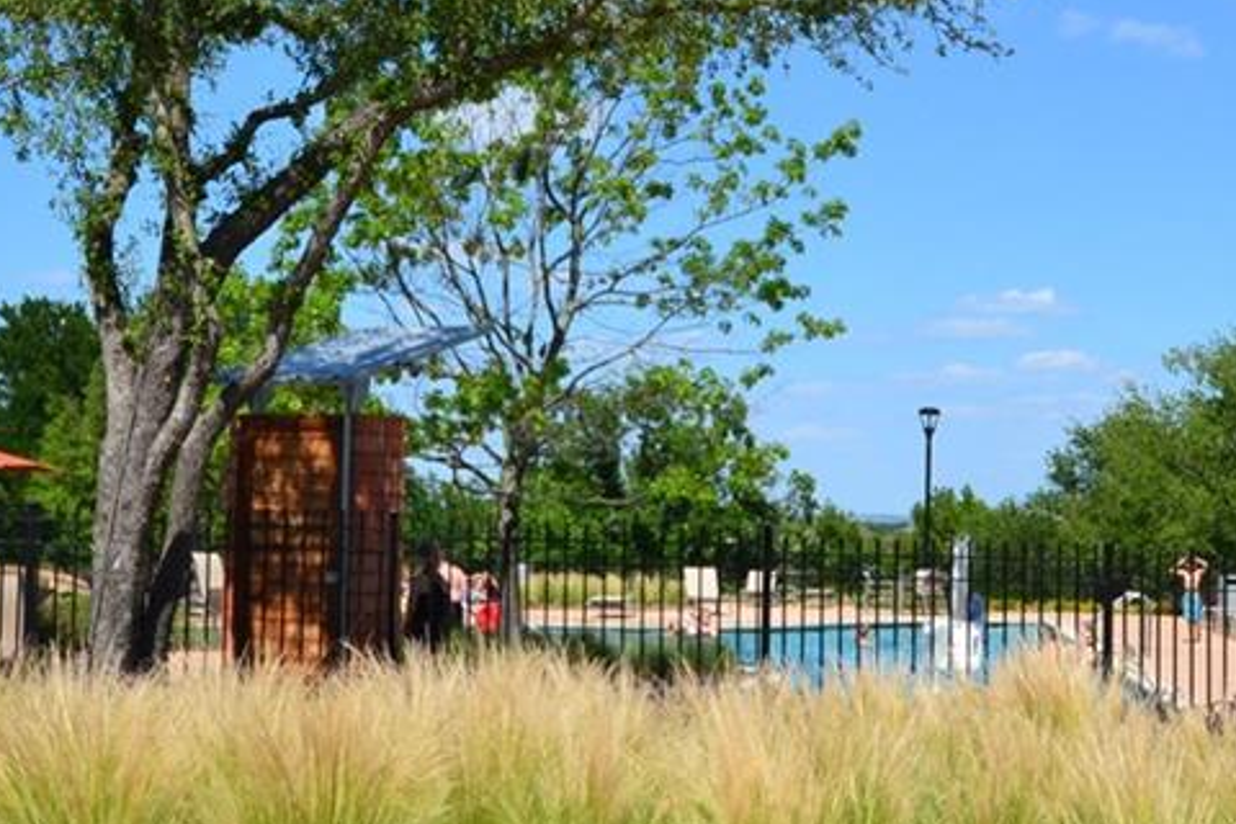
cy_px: 276
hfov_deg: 31.4
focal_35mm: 64
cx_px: 626
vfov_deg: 21.2
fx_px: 2197
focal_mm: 20
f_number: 11
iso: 400
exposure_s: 1/500
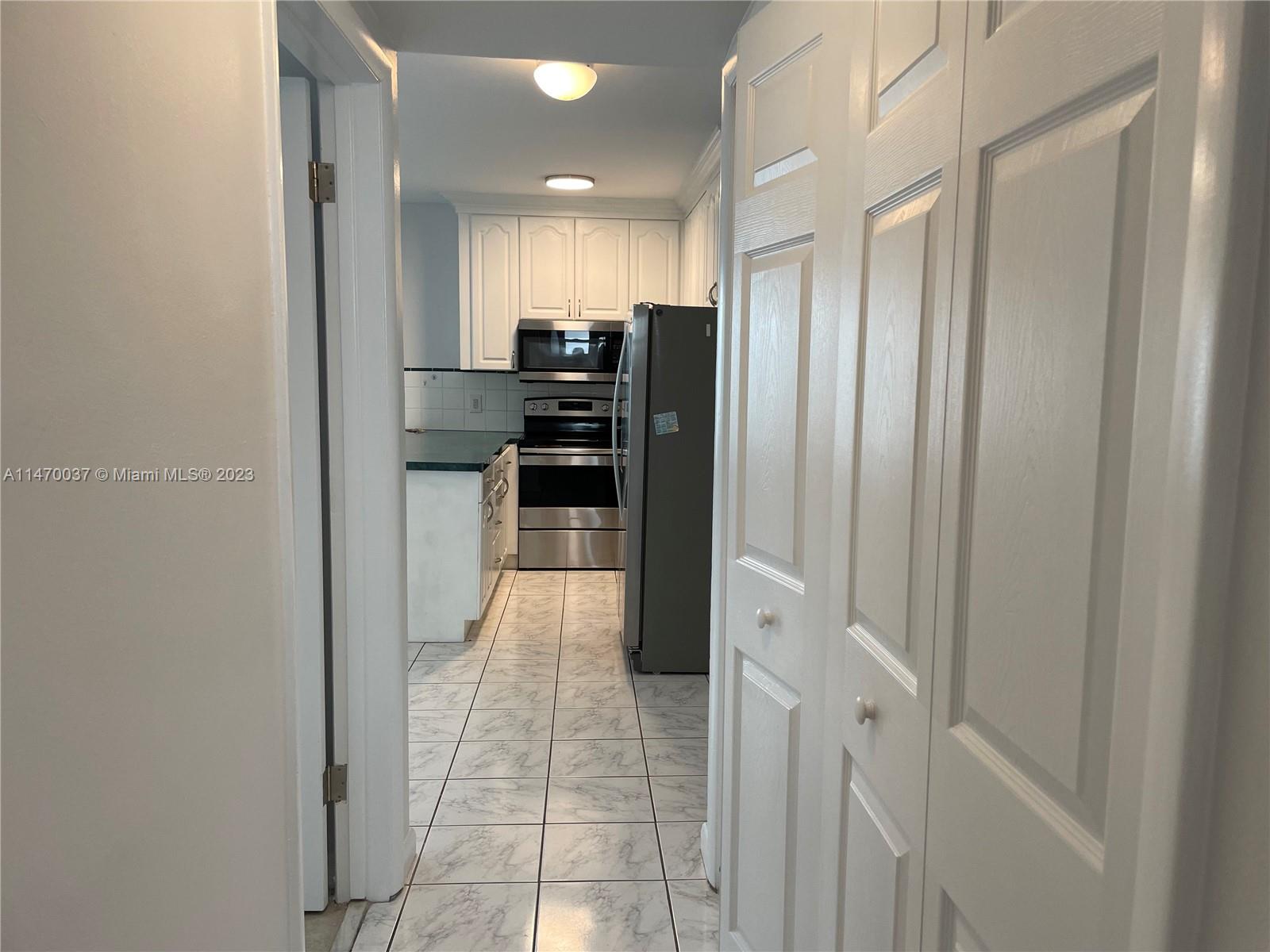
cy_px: 476
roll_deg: -0.4
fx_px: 954
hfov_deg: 67.3
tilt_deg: -7.1
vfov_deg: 53.1
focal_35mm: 26
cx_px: 635
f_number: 1.6
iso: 80
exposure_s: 1/60
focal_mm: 4.2
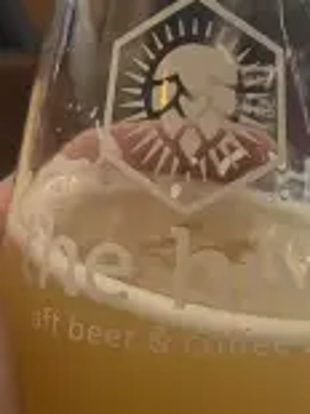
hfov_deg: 21.5
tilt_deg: -10.3
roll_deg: -14.3
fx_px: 801
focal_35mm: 67
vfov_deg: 28.7
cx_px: 273
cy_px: 128
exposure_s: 1/51
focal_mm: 5.1
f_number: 1.6
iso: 320
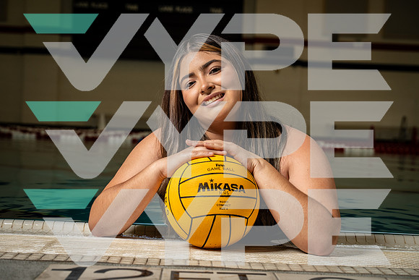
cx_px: 210
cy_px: 140
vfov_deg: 19.5
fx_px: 815
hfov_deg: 28.8
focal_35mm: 70
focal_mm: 70
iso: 640
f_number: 5.6
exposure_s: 1/250
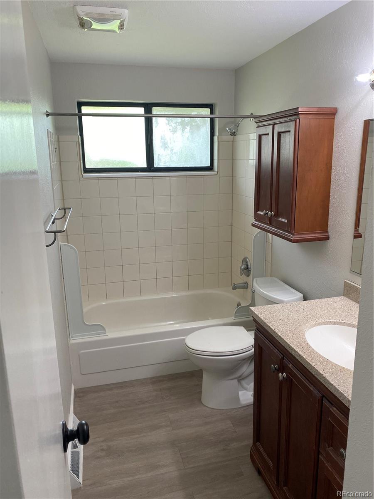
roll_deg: +0.7
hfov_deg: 53.1
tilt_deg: -12.7
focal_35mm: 26
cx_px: 187
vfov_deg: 67.3
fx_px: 375
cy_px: 250
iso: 80
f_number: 1.8
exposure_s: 1/120
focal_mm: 4.25
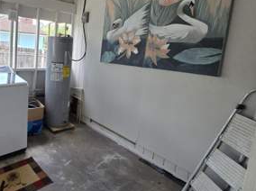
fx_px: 162
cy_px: 69
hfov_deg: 69.9
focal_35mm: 22
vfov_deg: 59.9
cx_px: 56
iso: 80
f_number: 2.2
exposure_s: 1/120
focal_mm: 2.2
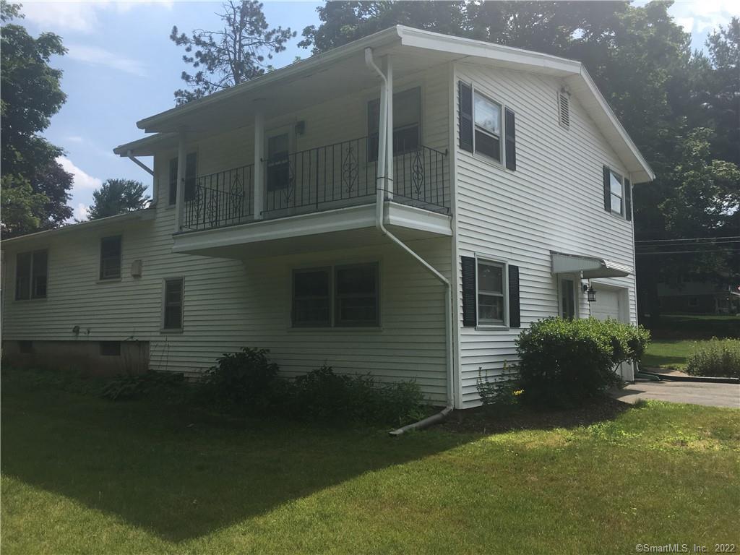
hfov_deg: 61.7
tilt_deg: +5.6
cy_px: 278
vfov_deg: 48.2
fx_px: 620
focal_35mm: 29
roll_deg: -0.1
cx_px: 370
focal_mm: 4.15
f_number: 2.2
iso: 25
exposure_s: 1/1923
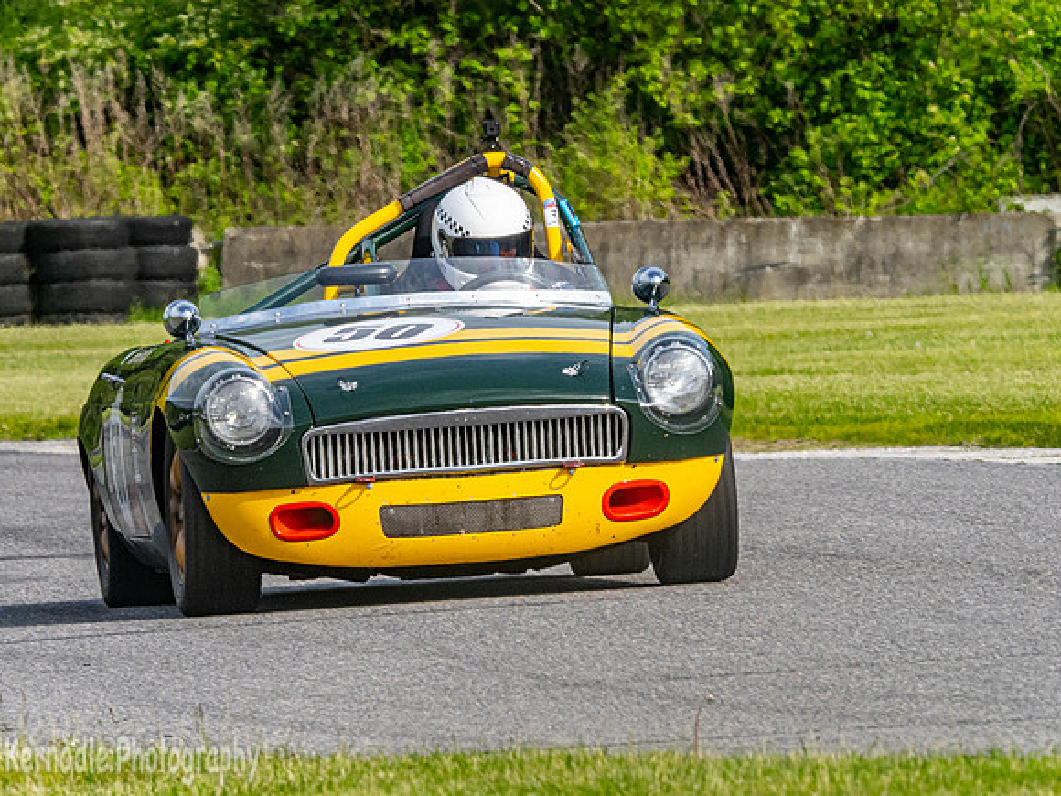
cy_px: 474
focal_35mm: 1016
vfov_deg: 1.5
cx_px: 420
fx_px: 31149
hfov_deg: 2.0
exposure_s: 1/320
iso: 400
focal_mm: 420
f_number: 16
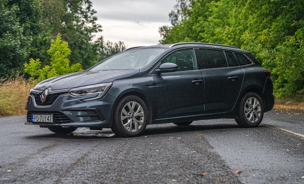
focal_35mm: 83
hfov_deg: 25.2
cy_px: 87
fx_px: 680
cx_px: 157
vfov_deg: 15.4
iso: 8000
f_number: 4
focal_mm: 70
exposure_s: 1/125
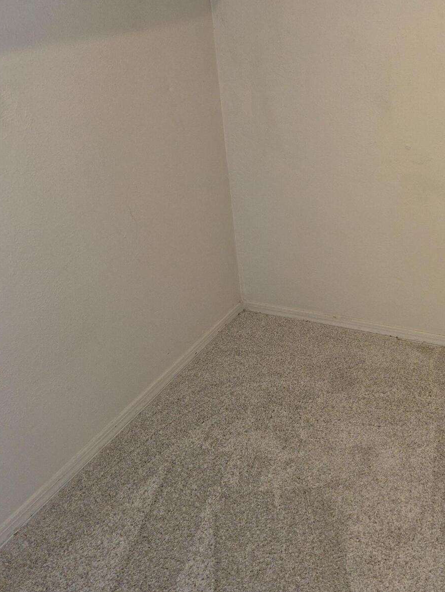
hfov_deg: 36.1
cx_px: 323
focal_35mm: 39
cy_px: 233
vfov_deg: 47.5
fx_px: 668
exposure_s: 1/40
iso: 100
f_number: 1.8
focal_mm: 5.4
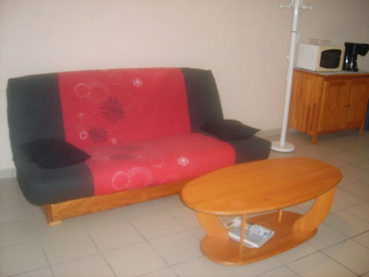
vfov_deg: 40.7
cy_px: 138
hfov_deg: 52.6
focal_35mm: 35
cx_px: 184
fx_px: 373
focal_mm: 5.8
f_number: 2.8
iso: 255
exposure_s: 1/30
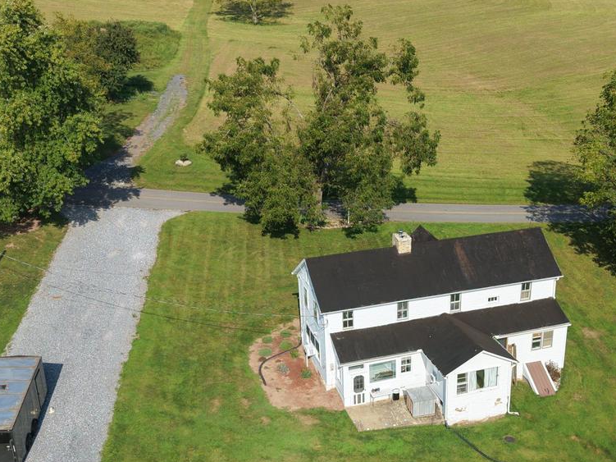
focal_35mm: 46
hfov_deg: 40.8
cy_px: 310
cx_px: 403
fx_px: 818
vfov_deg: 31.3
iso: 230
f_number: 1.8
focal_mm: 8.67
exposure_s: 1/6000
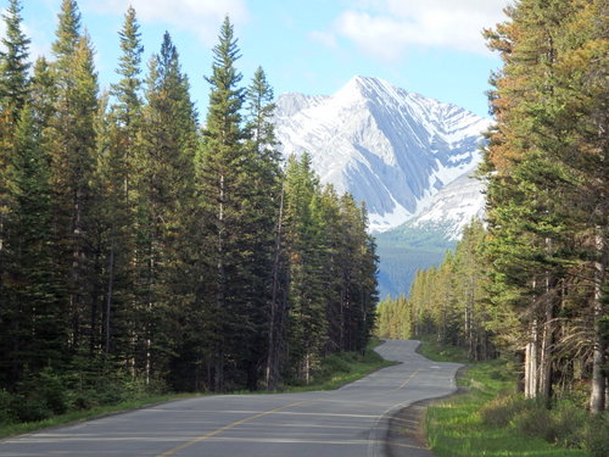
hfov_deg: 14.1
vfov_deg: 10.6
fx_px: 2463
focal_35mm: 140
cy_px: 228
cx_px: 304
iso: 200
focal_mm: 25
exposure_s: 1/250
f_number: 5.9
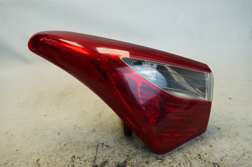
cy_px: 84
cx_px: 126
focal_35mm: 30
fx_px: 210
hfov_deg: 62.0
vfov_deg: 43.5
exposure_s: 1/60
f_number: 4
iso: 160
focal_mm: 20
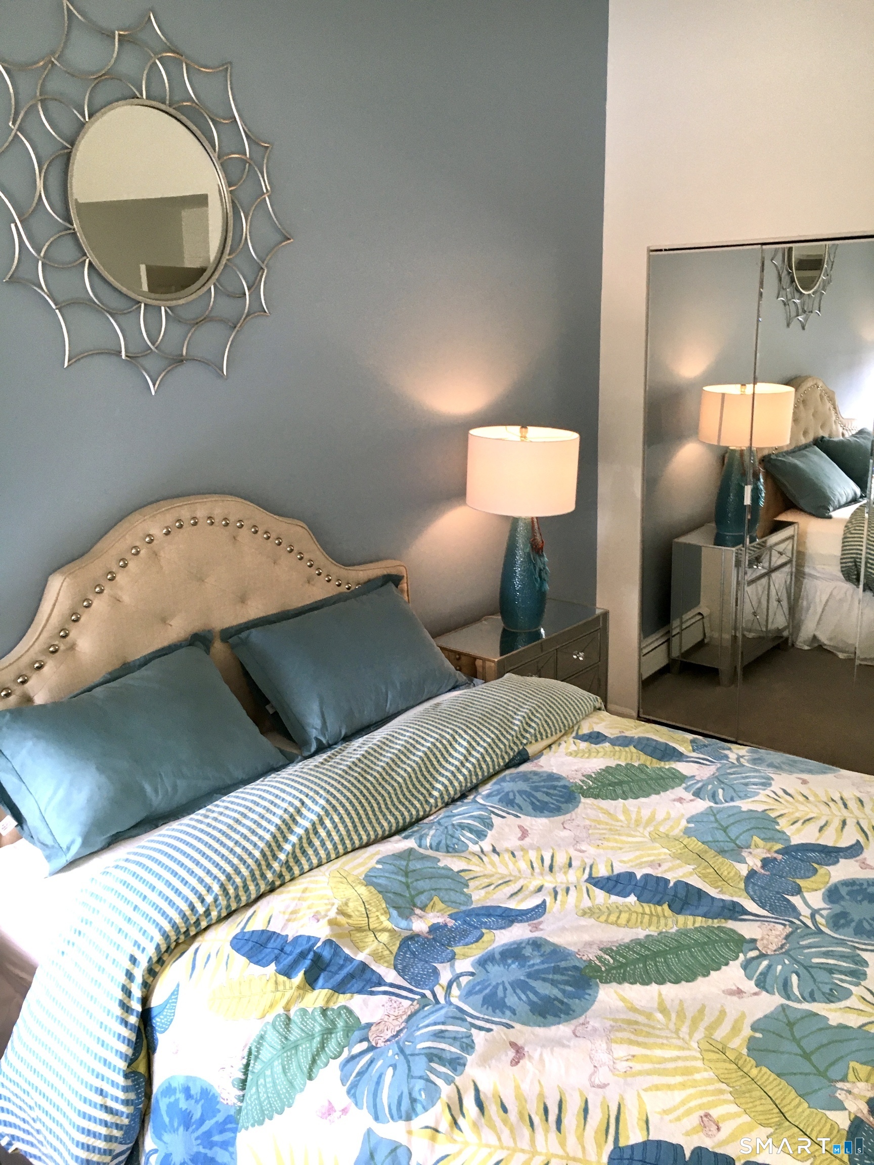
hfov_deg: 48.2
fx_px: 976
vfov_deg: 61.7
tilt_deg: -13.8
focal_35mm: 29
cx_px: 437
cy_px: 582
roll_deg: +1.1
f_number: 2.2
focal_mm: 4.15
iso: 80
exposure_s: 1/30
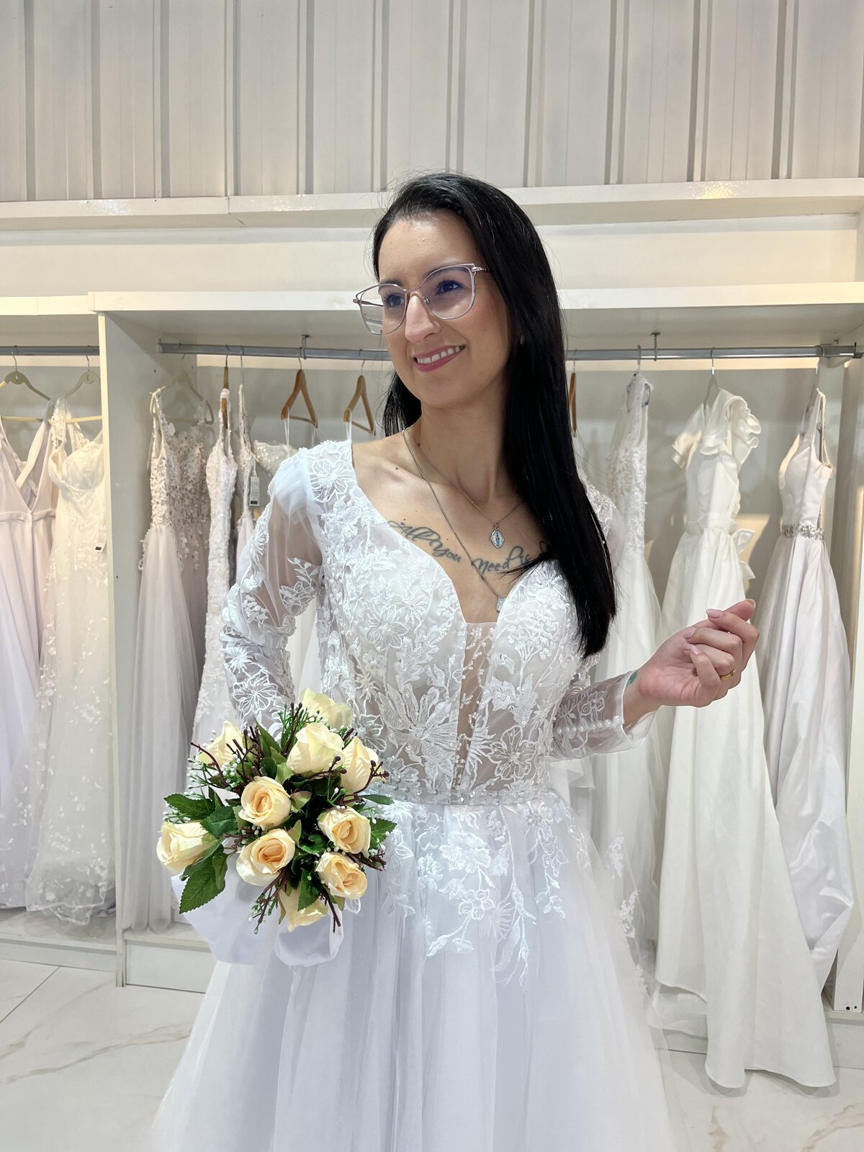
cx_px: 432
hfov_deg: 53.1
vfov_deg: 67.3
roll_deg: -1.0
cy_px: 576
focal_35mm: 26
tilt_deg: -6.3
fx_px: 865
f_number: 1.6
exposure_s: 1/120
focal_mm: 5.1
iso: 80
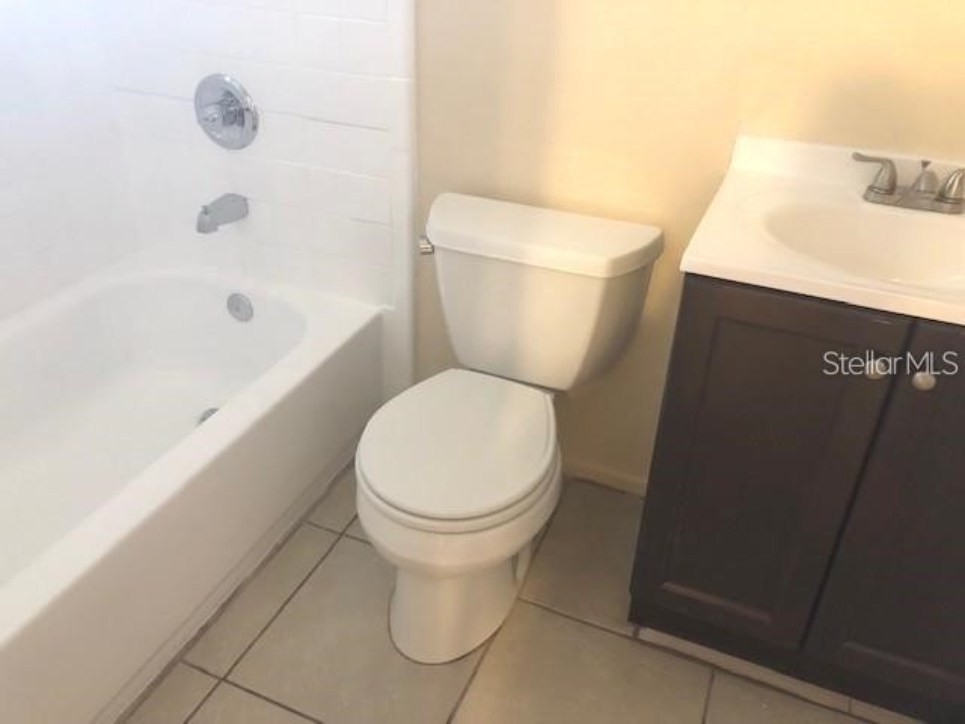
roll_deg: -2.1
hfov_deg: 63.4
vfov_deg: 49.7
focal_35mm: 28
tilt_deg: -32.2
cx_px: 482
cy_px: 362
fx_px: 781
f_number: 1.8
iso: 100
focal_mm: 3.99
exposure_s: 1/15
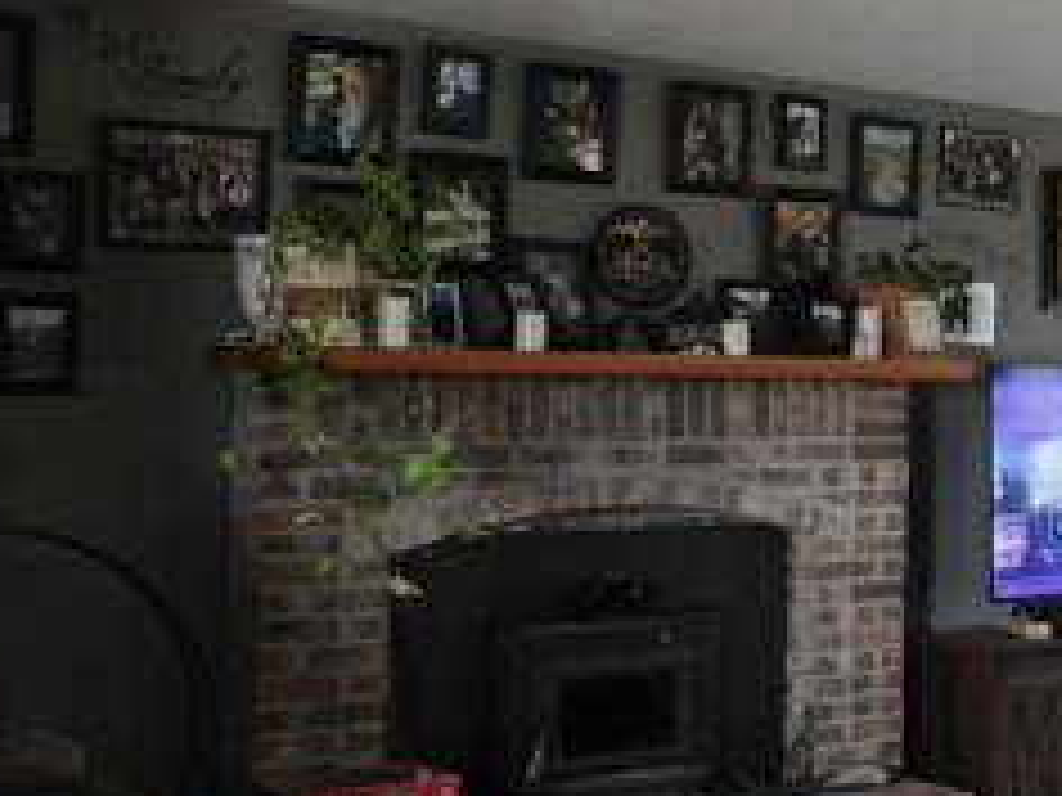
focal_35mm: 65
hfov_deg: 26.4
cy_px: 328
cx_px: 1285
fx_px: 1994
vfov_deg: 22.6
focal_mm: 4
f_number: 3
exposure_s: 1/30
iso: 400
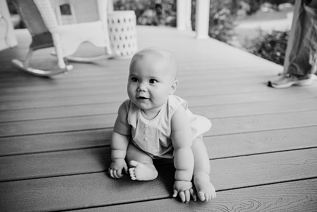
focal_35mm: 24
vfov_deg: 53.2
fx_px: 211
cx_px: 158
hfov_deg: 73.7
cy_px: 106
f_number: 2.5
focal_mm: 24
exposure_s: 1/400
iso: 250
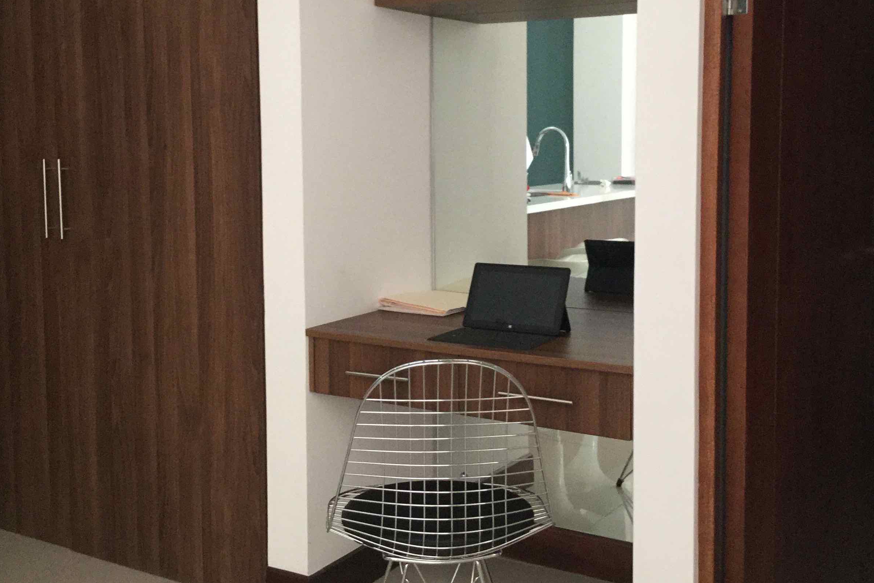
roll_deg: +0.5
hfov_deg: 44.5
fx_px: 1068
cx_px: 434
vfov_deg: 30.4
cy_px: 232
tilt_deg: -5.2
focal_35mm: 44
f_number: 2.4
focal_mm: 3.3
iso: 200
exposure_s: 1/17
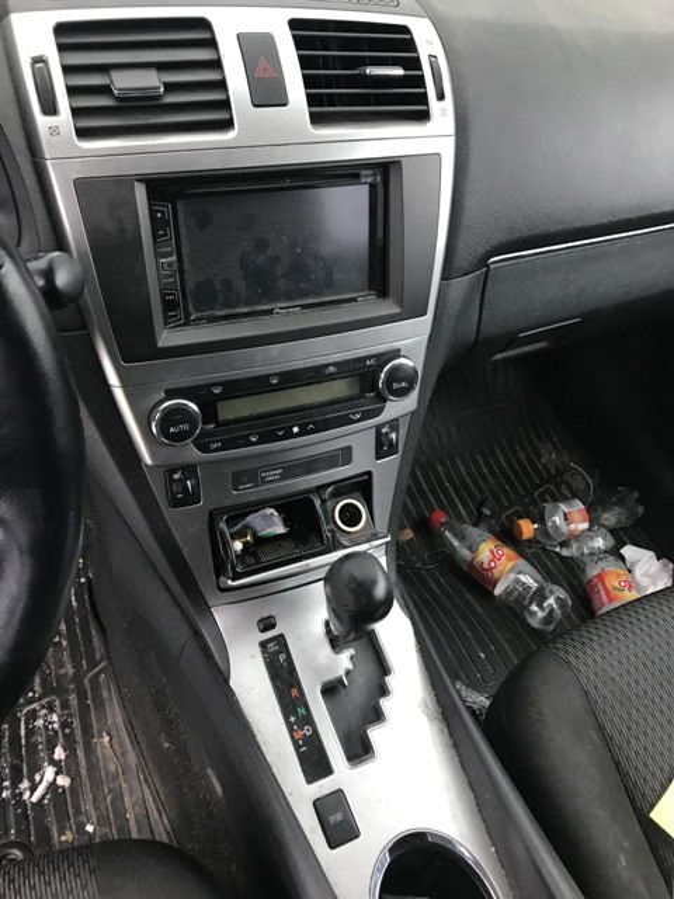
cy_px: 450
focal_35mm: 28
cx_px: 337
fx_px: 727
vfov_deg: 63.4
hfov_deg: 49.7
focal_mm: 3.99
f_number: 1.8
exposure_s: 1/17
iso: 40
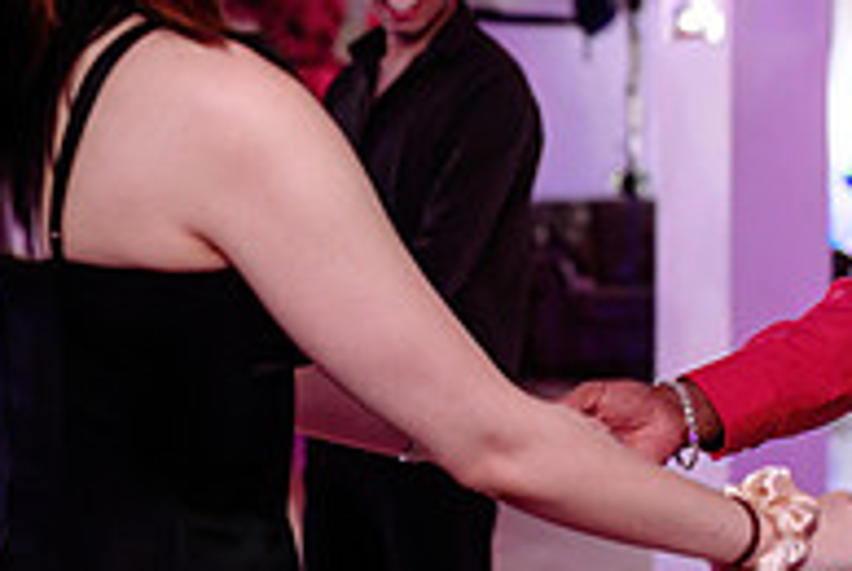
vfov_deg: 11.8
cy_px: 342
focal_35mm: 116
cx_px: 590
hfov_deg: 17.6
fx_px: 2749
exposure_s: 1/200
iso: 1600
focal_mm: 37
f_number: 2
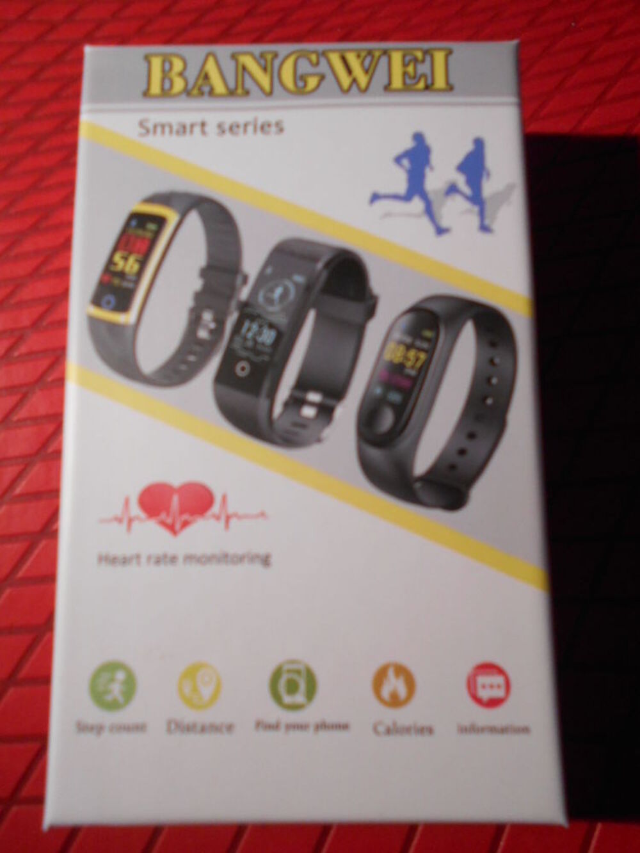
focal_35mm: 26
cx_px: 320
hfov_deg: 53.1
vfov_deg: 67.3
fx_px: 641
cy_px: 426
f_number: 3.2
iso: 280
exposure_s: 1/30
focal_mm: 4.6
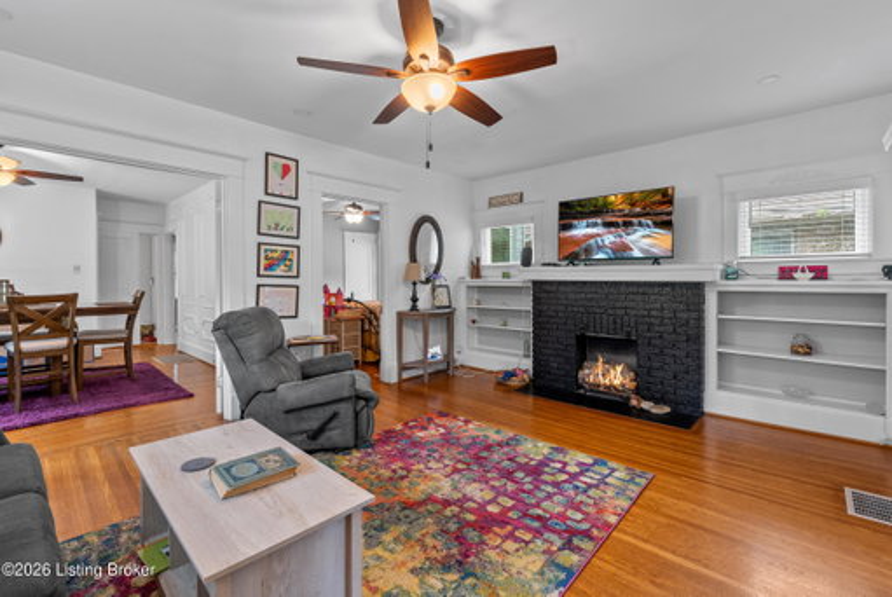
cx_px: 446
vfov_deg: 73.9
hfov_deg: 96.7
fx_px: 397
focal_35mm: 16
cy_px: 298
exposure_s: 1/1.25
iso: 800
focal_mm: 16
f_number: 11
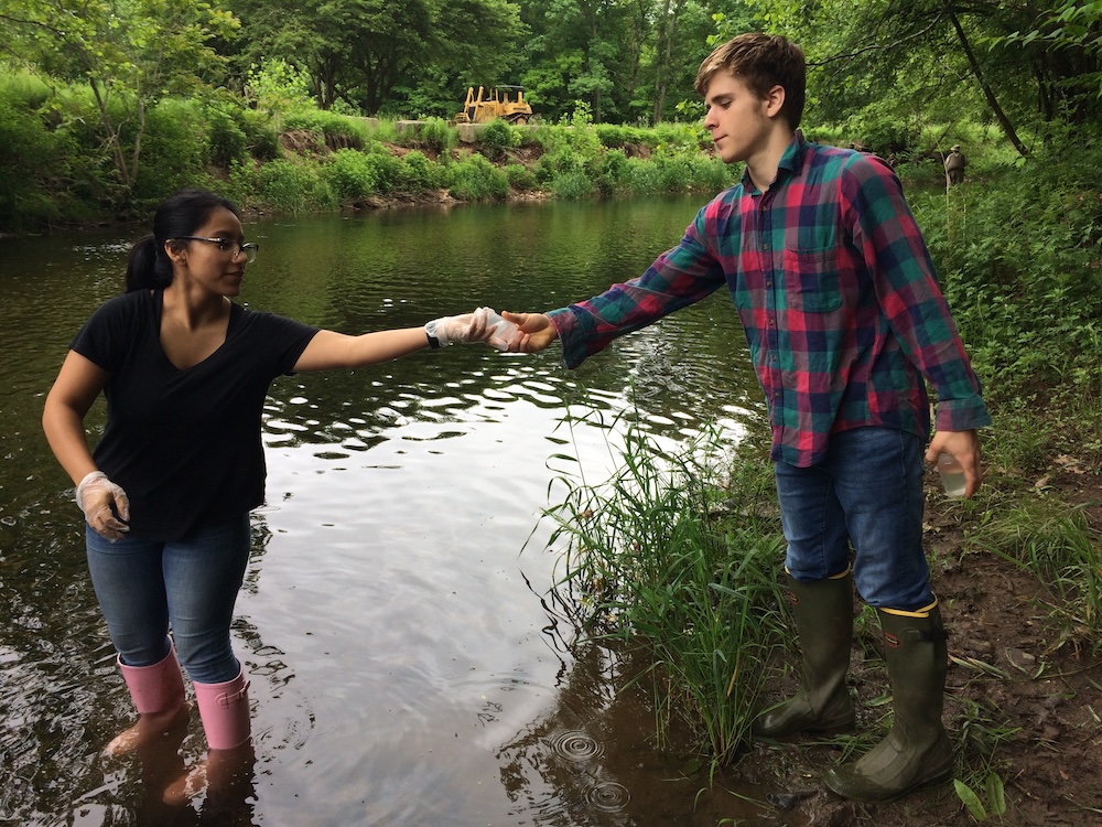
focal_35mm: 29
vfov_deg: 48.2
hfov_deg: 61.7
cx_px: 551
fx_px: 923
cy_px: 414
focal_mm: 4.15
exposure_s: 1/334
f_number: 2.2
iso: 32
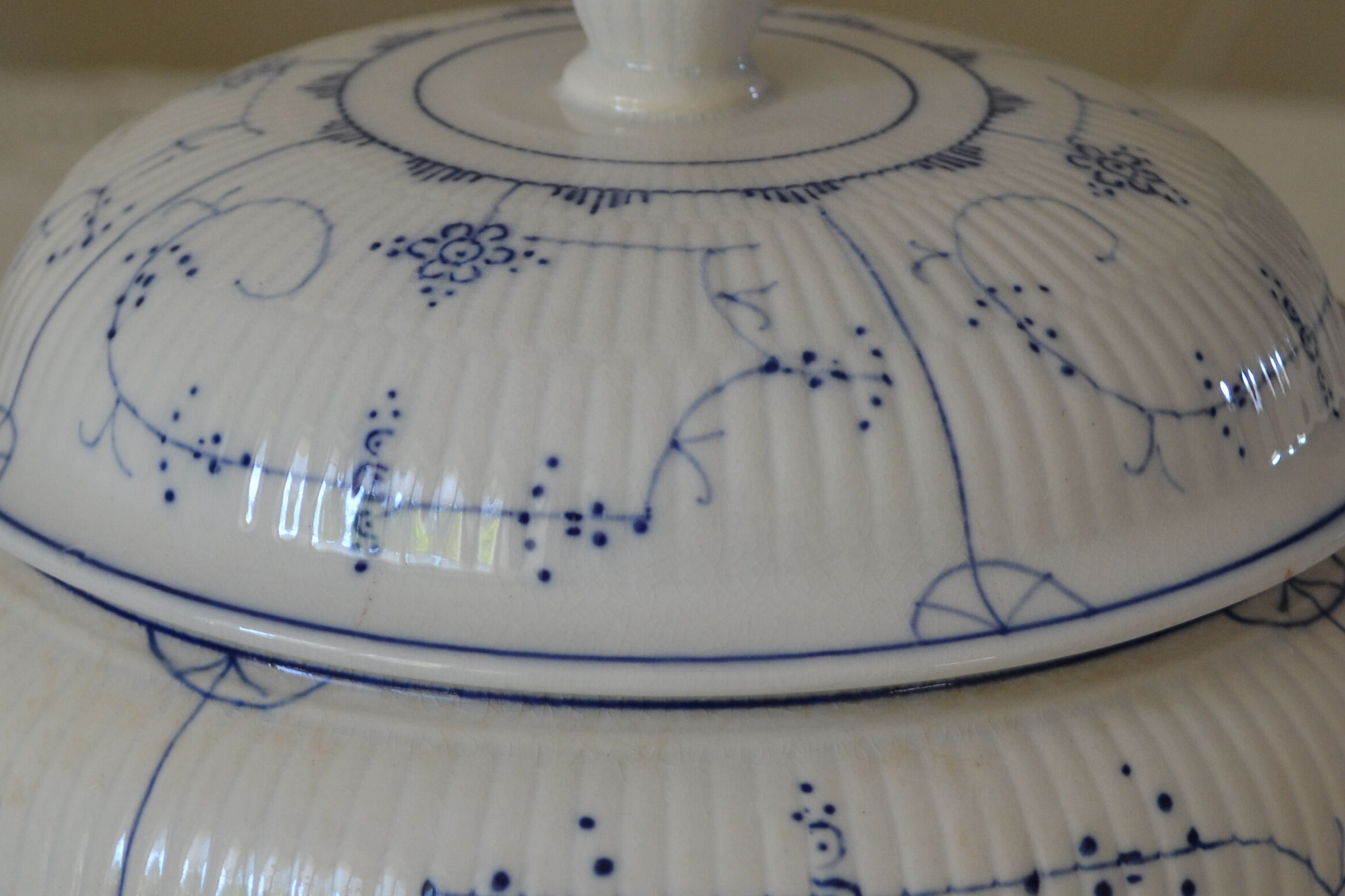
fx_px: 4184
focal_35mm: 112
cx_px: 639
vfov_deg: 12.2
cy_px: 767
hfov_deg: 18.3
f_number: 5
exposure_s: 1/25
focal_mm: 38
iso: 400
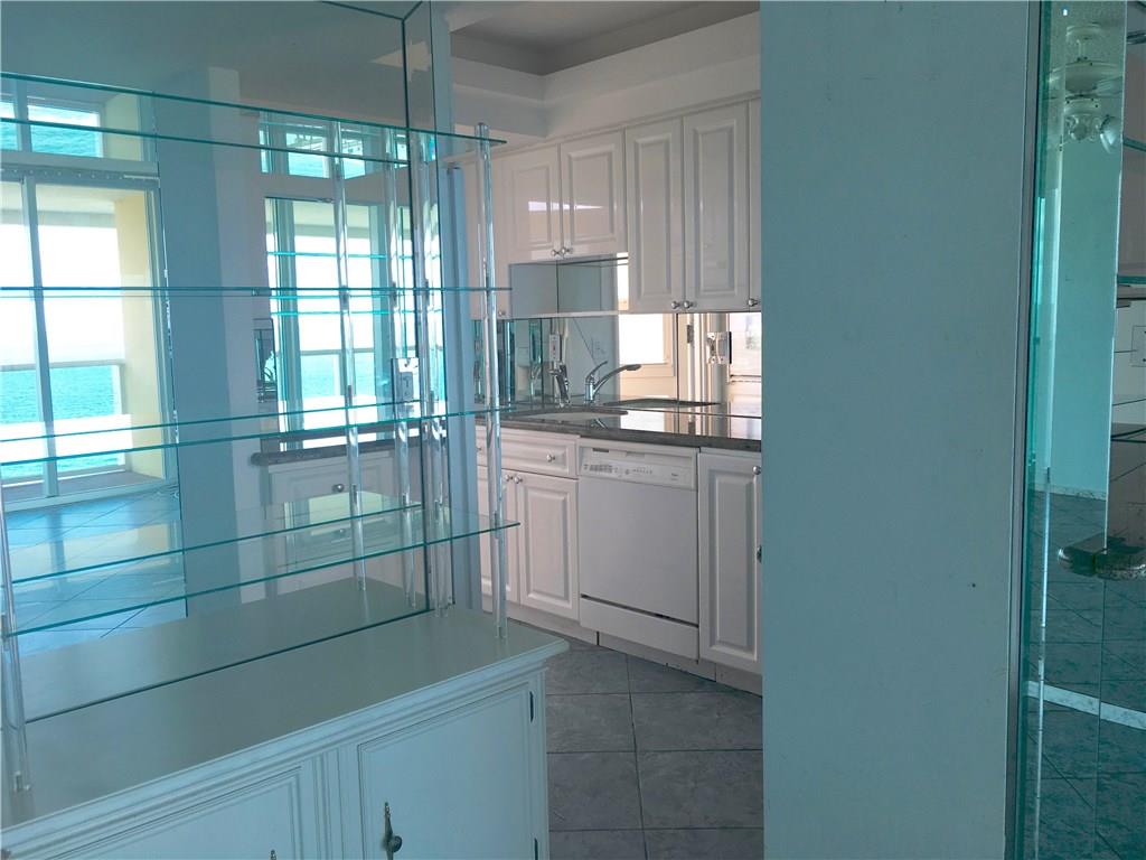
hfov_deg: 61.7
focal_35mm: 29
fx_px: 960
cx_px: 573
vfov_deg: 48.2
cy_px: 430
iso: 25
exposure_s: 1/120
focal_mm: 4.15
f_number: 2.2
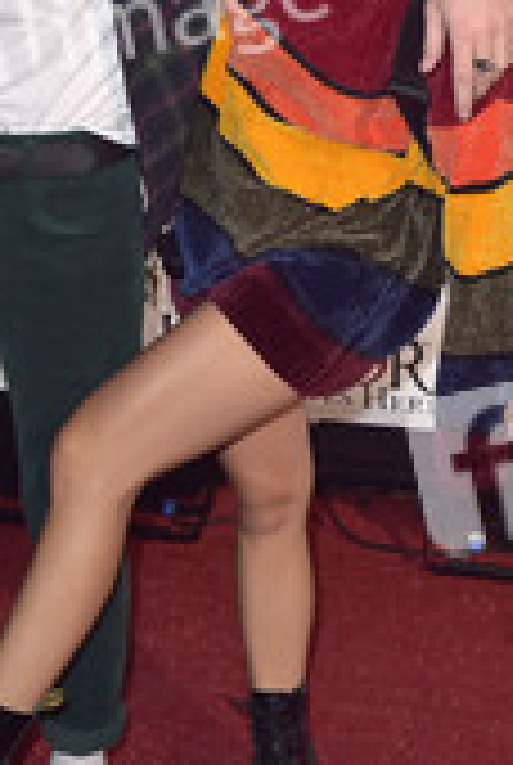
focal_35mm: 94
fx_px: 2001
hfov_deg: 14.6
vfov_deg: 21.5
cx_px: 232
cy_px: 220
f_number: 5.6
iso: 400
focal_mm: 40
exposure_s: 1/250
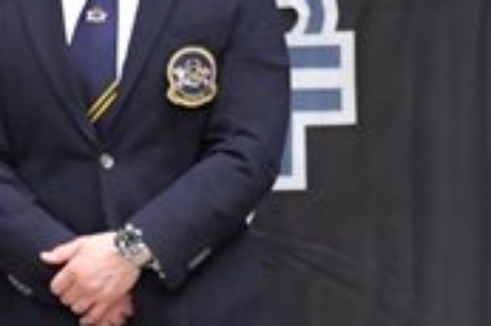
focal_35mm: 905
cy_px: 329
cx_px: -458
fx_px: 12331
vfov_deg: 1.5
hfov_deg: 2.3
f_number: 5.6
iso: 6400
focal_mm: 135
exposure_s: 1/400
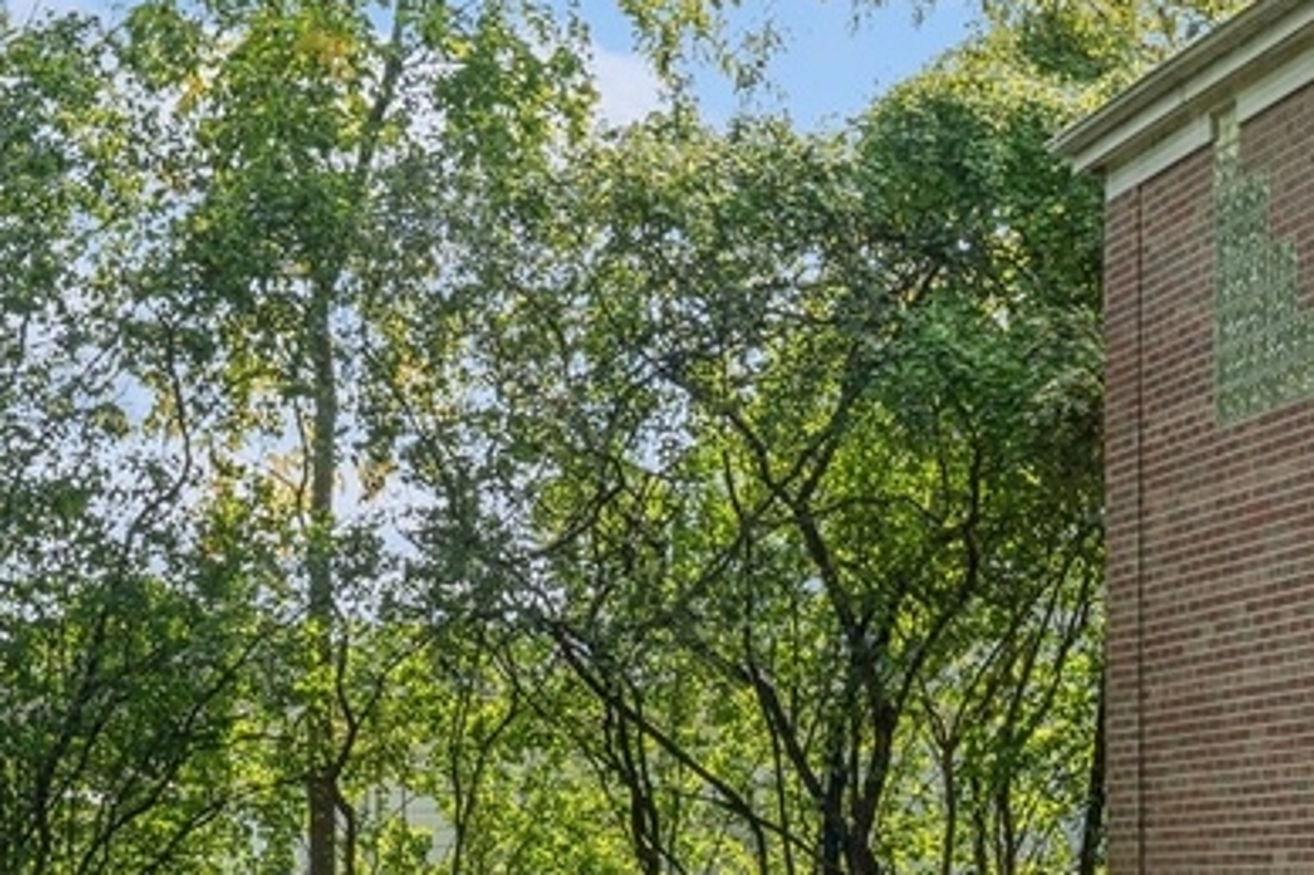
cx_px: -203
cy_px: 1463
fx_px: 3648
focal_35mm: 100
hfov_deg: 19.4
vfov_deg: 12.7
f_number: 8
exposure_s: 1/60
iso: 200
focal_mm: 24
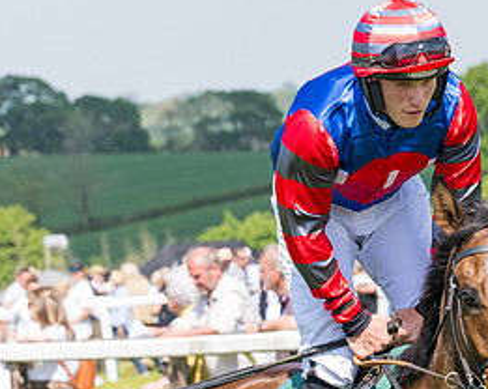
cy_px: 334
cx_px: 517
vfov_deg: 4.5
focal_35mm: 345
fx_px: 4975
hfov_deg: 5.6
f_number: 5
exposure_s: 1/800
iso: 200
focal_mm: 85
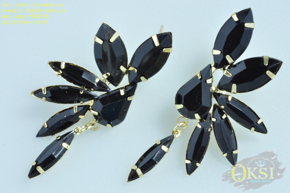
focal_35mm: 90
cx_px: 145
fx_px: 724
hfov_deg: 22.6
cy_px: 96
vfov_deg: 15.2
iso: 200
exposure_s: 1
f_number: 32
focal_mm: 60
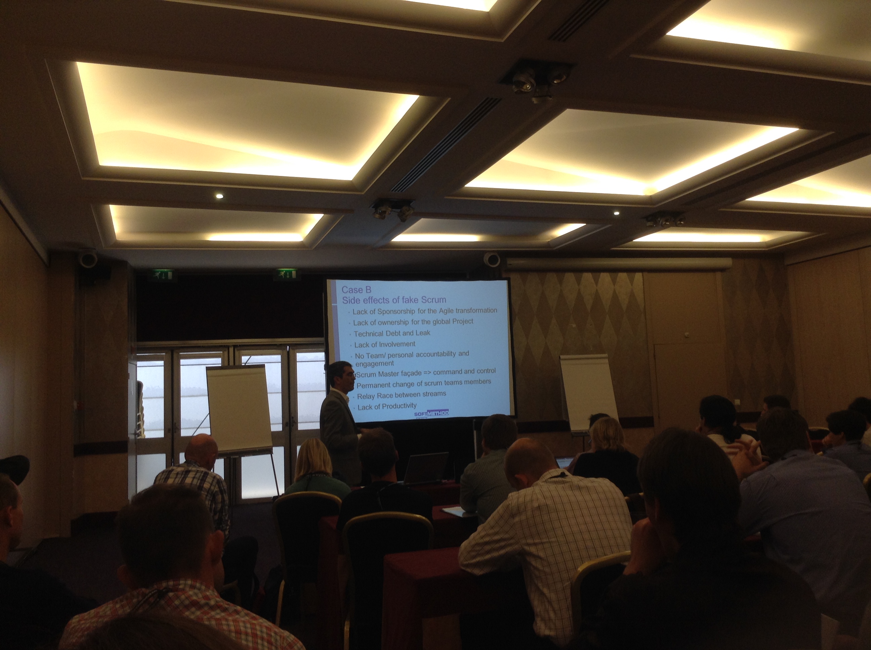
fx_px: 829
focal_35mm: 33
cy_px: 325
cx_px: 436
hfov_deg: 55.4
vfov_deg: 42.8
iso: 40
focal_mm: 3.3
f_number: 2.4
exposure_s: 1/60
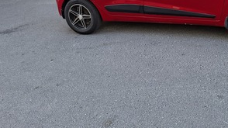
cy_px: -4
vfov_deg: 28.3
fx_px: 236
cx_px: 165
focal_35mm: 39
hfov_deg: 50.0
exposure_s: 1/206
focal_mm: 5.54
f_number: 1.8
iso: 50
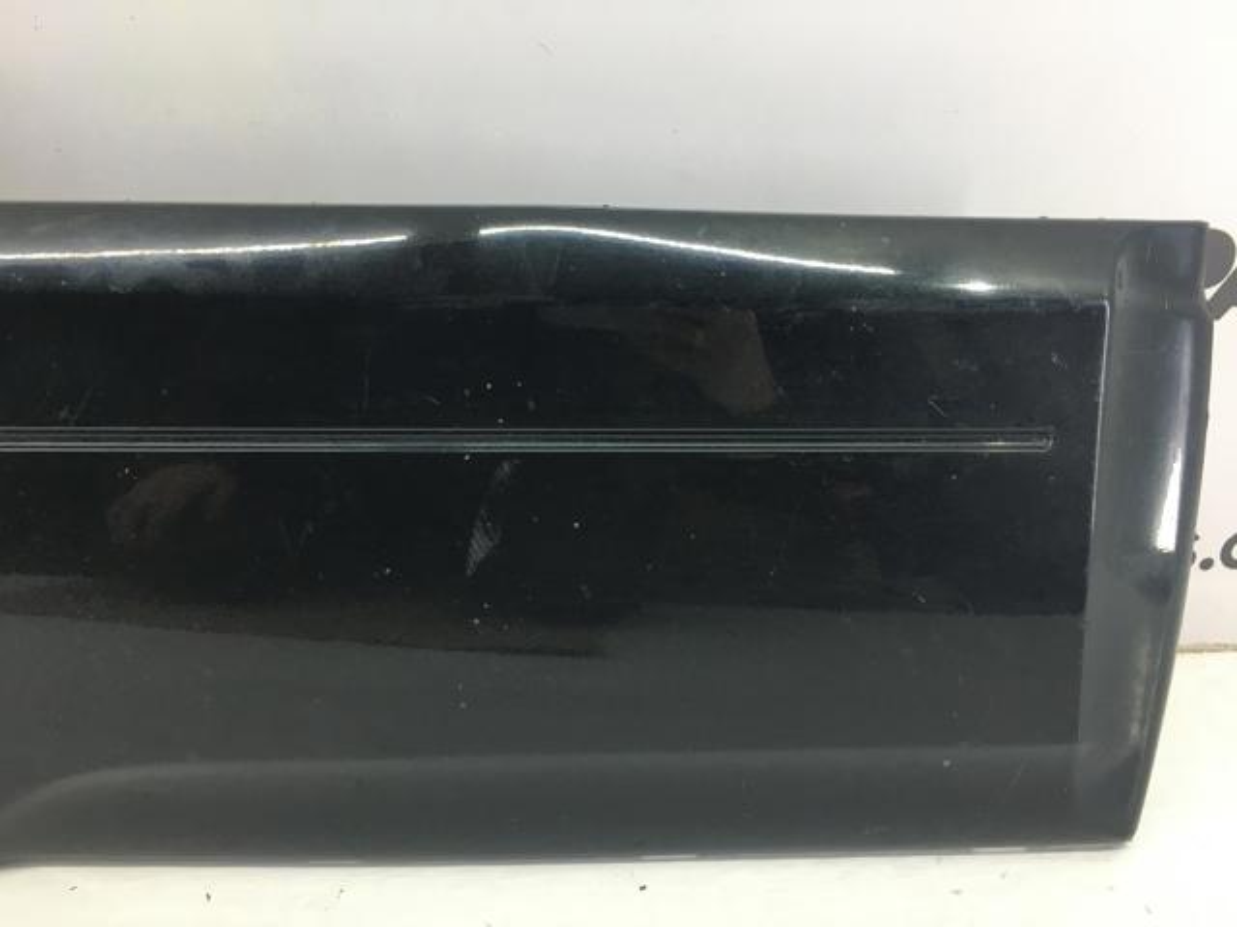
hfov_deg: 61.7
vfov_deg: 48.2
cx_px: 618
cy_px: 464
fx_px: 1036
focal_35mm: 29
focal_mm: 4.15
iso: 32
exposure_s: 1/33
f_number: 2.2
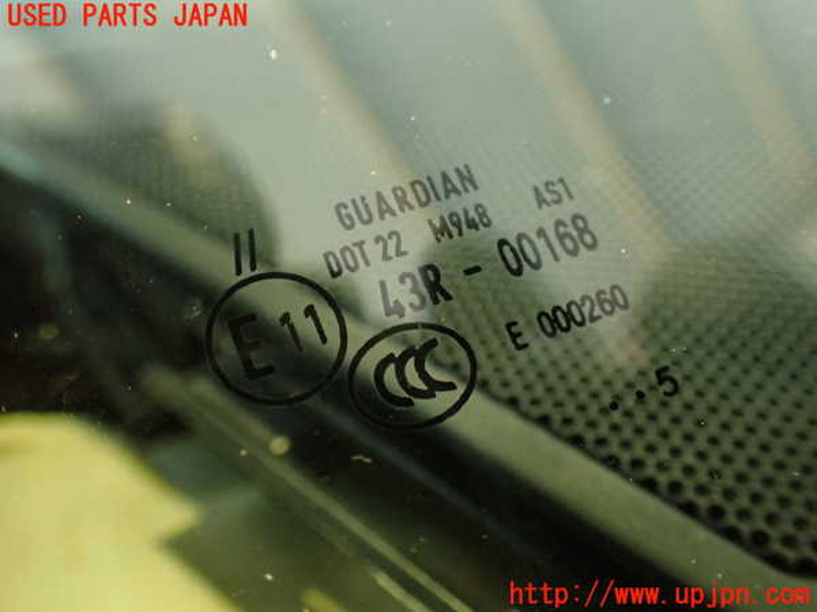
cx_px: 408
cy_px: 306
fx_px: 755
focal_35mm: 32
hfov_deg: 56.8
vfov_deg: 44.2
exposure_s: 1/30
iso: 500
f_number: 2.4
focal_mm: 5.79
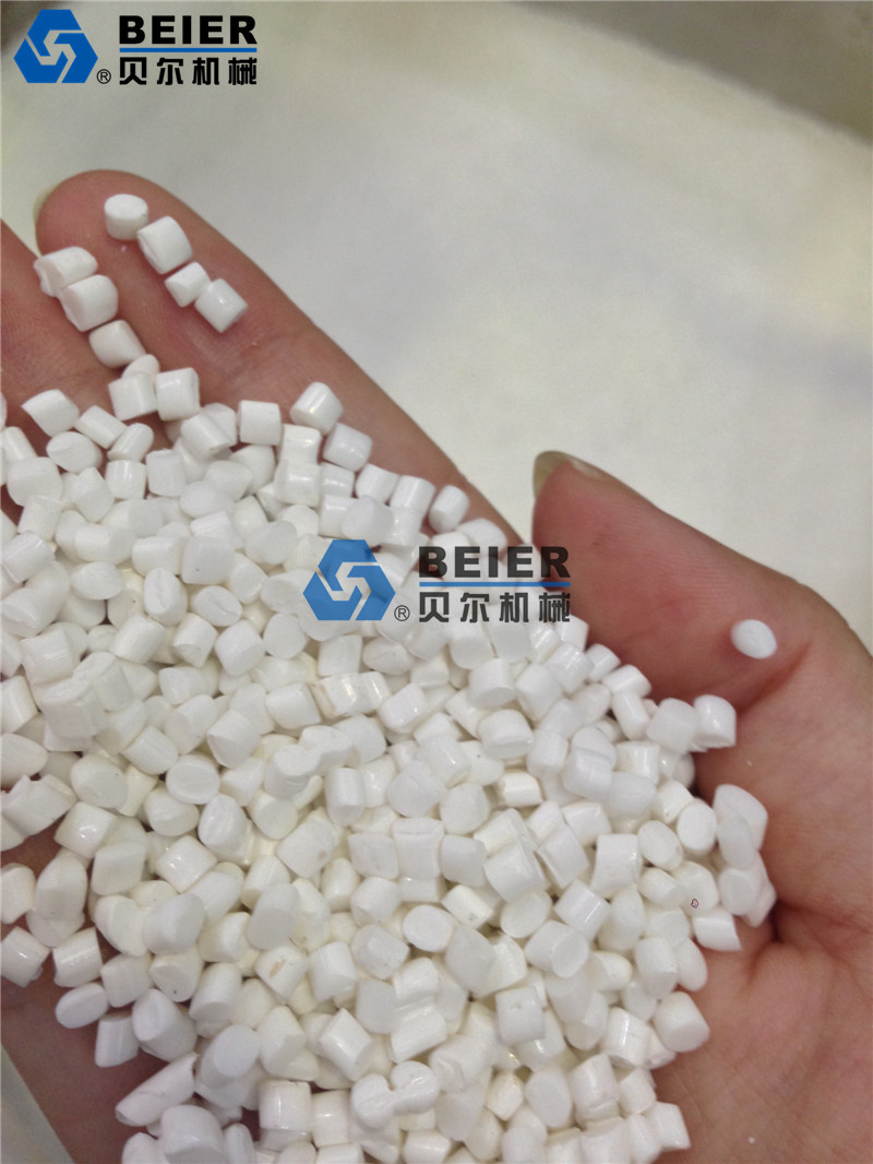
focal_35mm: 33
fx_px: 1109
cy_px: 582
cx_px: 436
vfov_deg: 55.3
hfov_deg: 43.0
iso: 100
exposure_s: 1/20
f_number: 2.4
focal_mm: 4.12
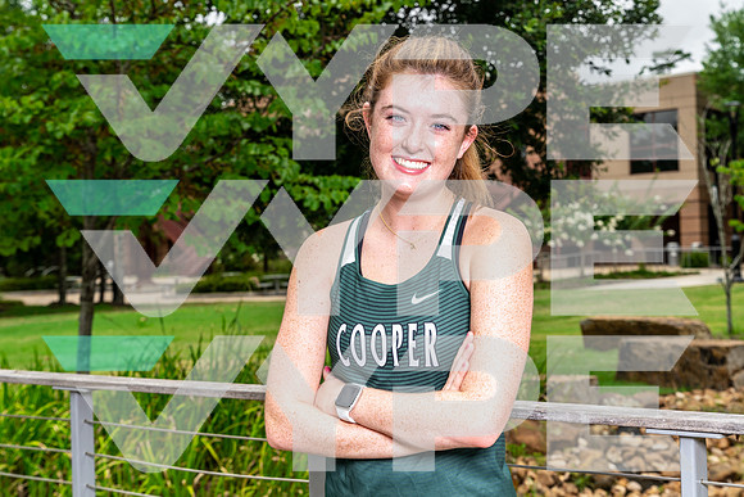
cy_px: 248
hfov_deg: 34.9
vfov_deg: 23.7
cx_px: 372
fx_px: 1183
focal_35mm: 57
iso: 100
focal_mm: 56
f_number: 8
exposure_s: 1/250
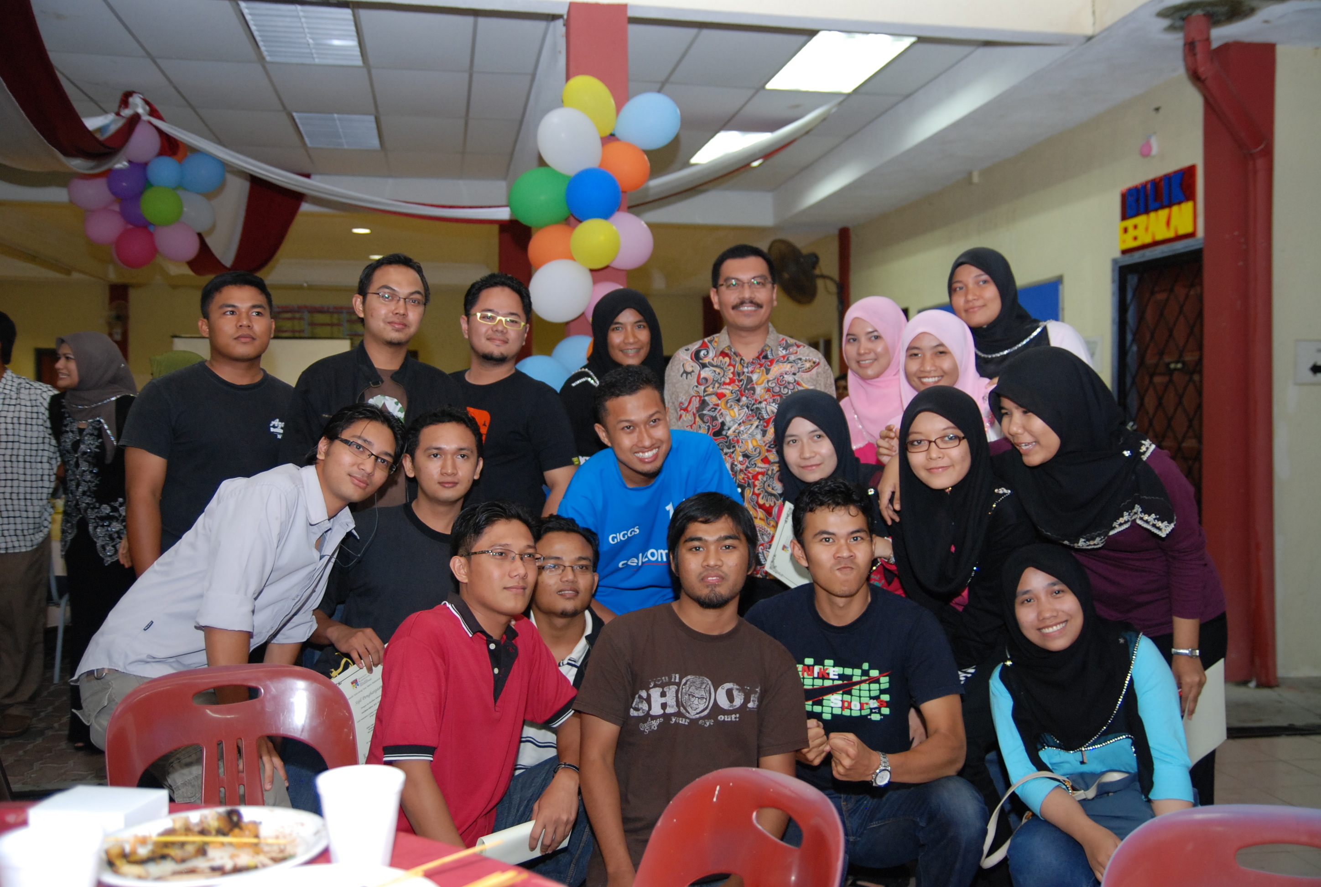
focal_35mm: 33
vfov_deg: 40.1
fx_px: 1213
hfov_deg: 57.1
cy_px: 444
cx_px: 660
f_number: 2.8
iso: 500
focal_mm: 22
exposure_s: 1/80
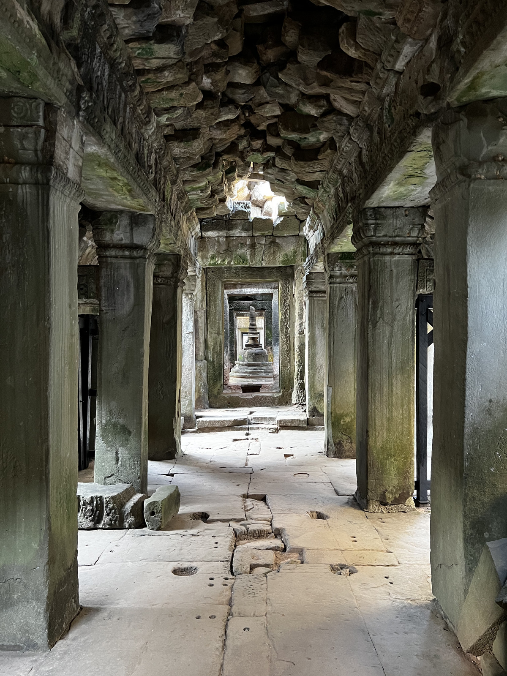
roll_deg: +0.5
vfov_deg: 67.3
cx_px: 254
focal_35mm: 26
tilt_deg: +0.9
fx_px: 508
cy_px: 338
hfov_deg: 53.1
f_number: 1.5
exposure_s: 1/60
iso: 500
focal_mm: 5.7
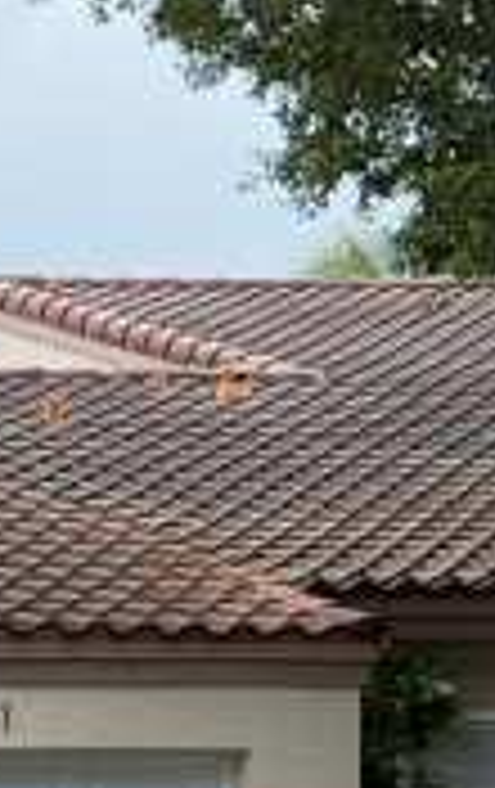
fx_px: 4987
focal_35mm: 232
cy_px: 910
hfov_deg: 5.2
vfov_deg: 8.9
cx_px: -1296
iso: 80
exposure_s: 1/1377
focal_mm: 6.76
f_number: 1.78
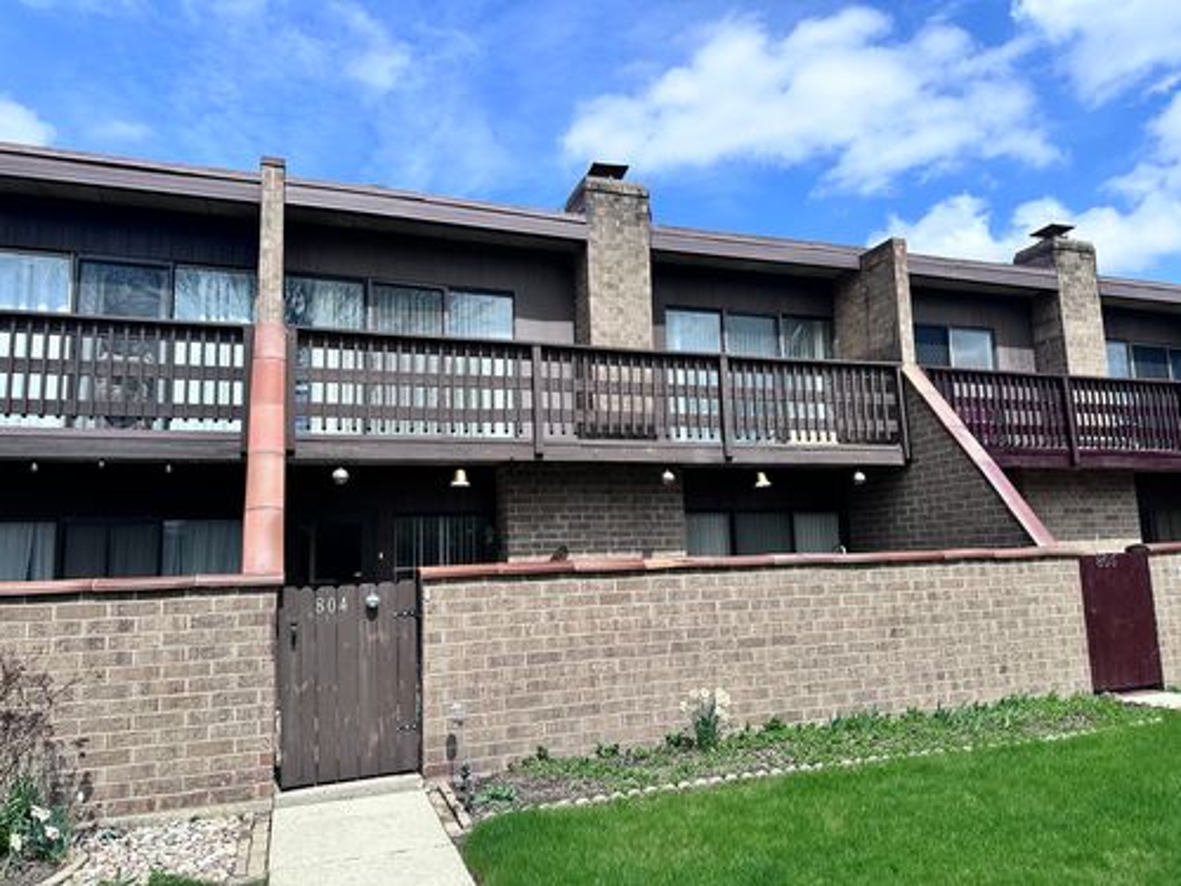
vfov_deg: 56.8
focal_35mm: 24
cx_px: 590
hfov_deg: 71.6
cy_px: 443
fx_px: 819
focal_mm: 6.86
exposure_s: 1/4016
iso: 80
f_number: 1.78
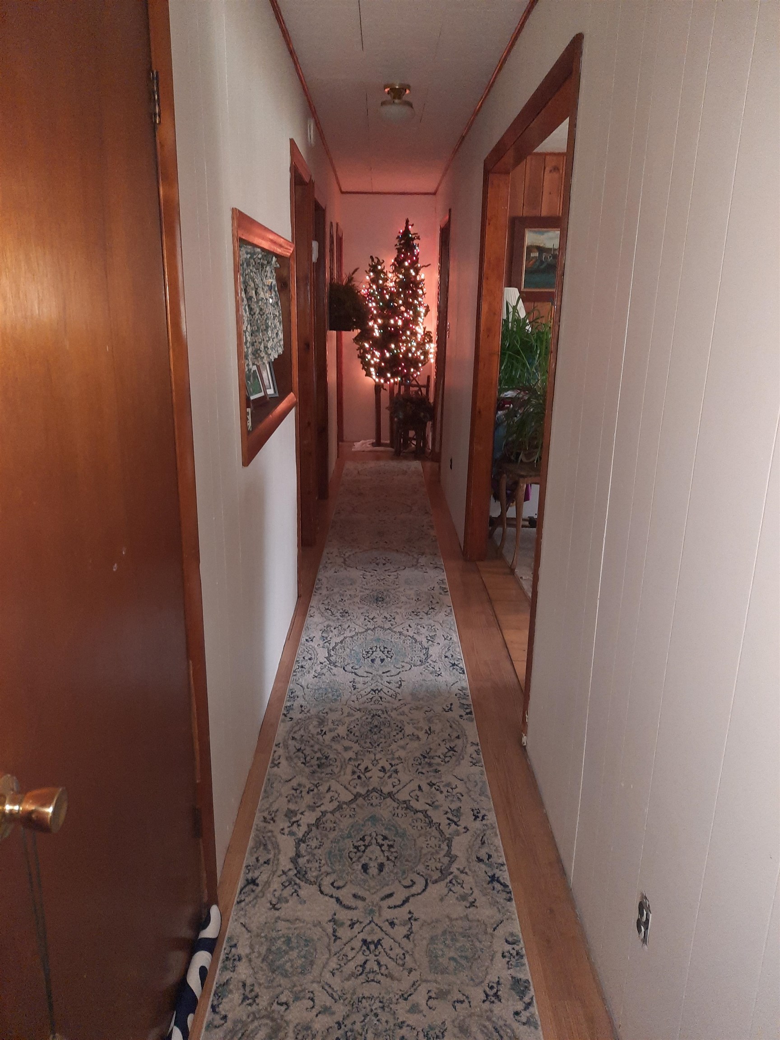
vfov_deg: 69.4
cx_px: 390
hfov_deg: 54.9
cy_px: 520
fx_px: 751
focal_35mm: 25
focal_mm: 4.6
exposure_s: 1/20
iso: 800
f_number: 2
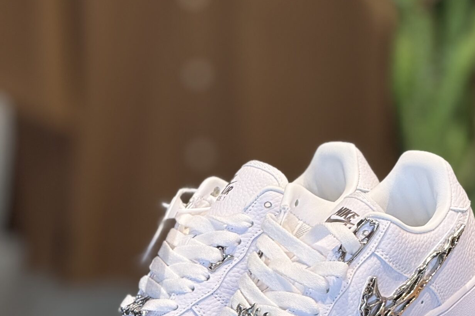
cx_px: 290
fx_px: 3430
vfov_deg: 5.3
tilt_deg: -14.5
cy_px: 341
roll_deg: -1.2
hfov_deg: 7.9
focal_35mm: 260
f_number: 2.8
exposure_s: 1/100
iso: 64
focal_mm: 15.66
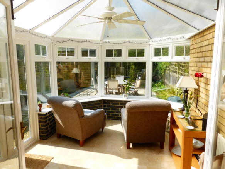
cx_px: 112
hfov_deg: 71.6
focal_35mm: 24
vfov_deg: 56.8
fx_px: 156
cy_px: 84
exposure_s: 1/320
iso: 100
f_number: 4
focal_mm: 4.3
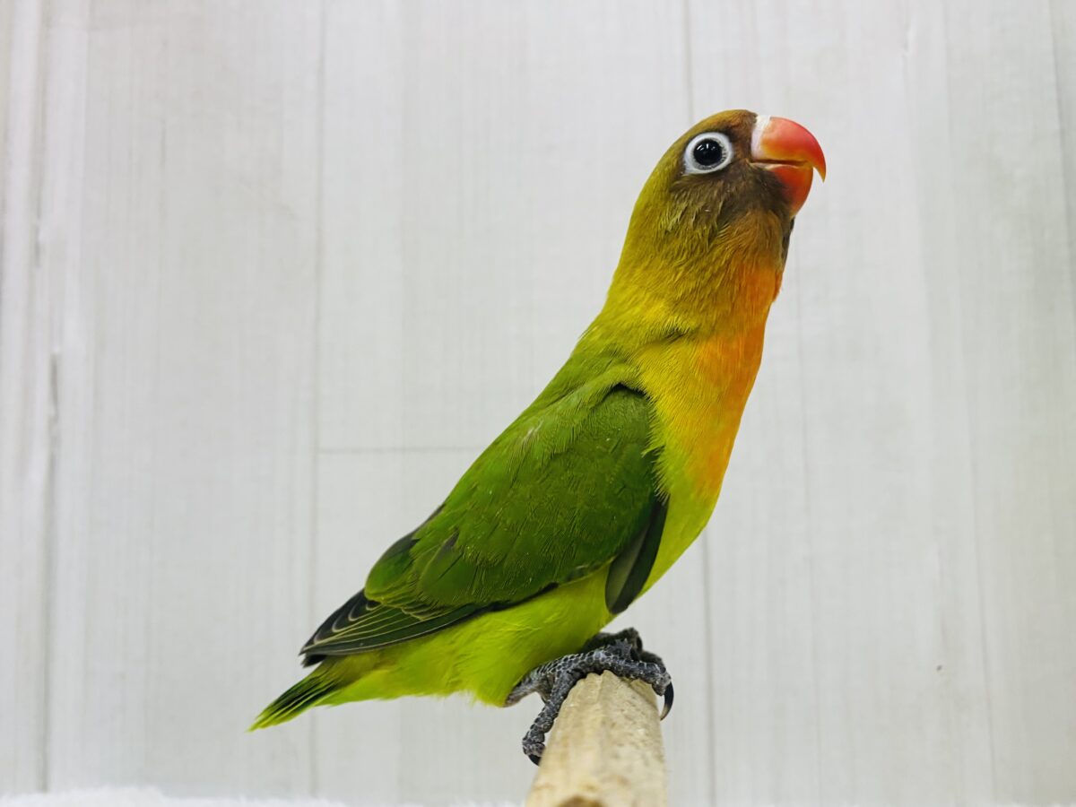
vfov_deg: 54.9
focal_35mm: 25
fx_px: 777
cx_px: 538
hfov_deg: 69.4
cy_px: 404
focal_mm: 4.25
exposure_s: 1/50
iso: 64
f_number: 1.8
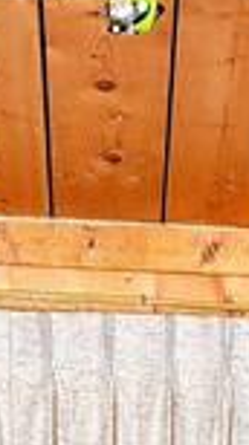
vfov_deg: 11.2
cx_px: 330
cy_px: 1006
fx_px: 1971
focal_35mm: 167
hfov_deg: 7.2
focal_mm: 5.4
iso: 320
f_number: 1.8
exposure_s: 1/120
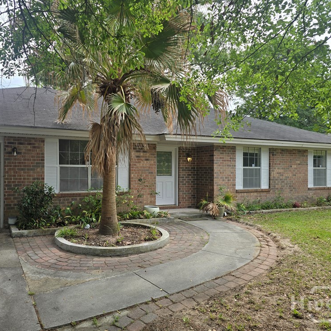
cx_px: 124
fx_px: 303
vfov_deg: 57.3
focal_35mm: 28
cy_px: 168
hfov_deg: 56.6
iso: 12
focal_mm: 6.3
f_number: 1.7
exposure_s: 1/371
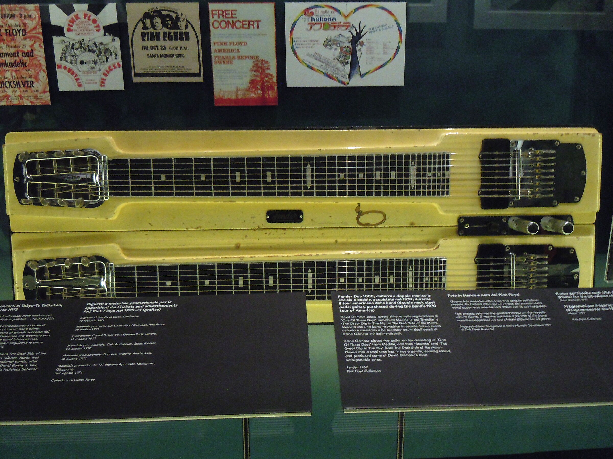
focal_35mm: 30
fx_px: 531
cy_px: 230
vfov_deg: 46.8
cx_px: 306
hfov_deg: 60.0
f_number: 3.5
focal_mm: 5.4
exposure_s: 1/4
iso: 400
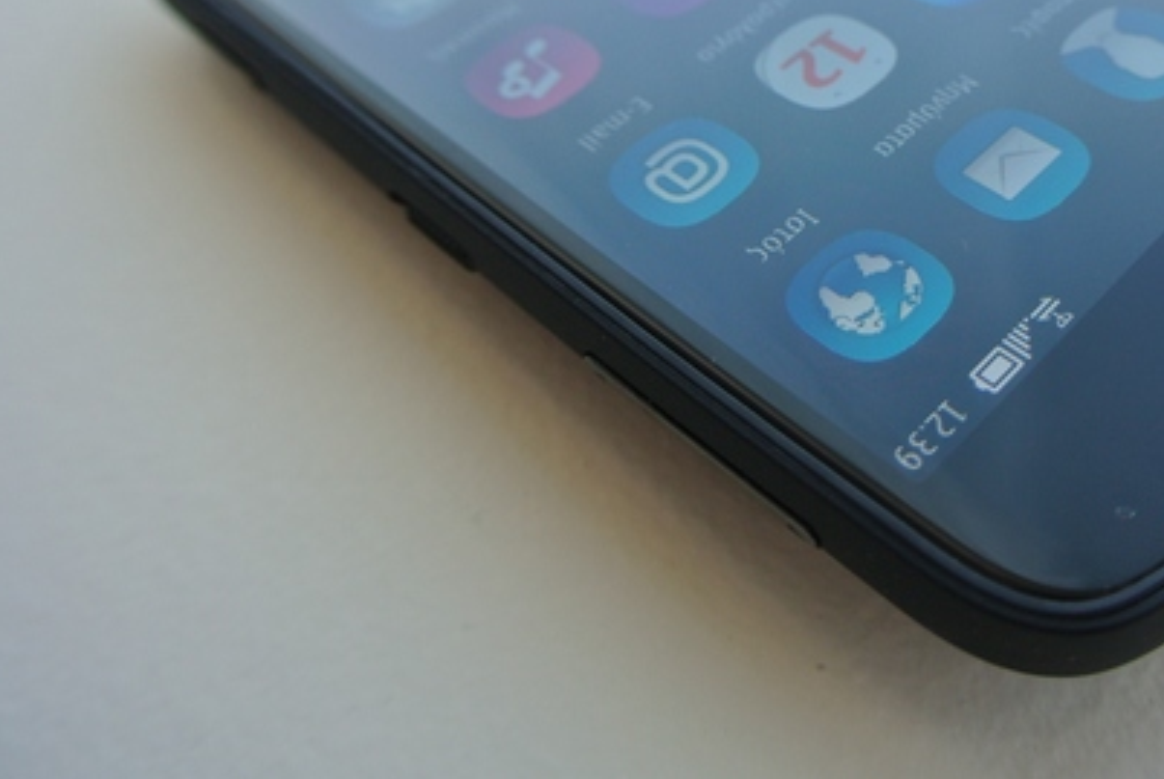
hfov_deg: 44.2
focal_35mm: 43
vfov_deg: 30.7
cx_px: 843
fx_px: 1392
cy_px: 185
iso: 100
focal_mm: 10
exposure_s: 1/125
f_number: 3.5
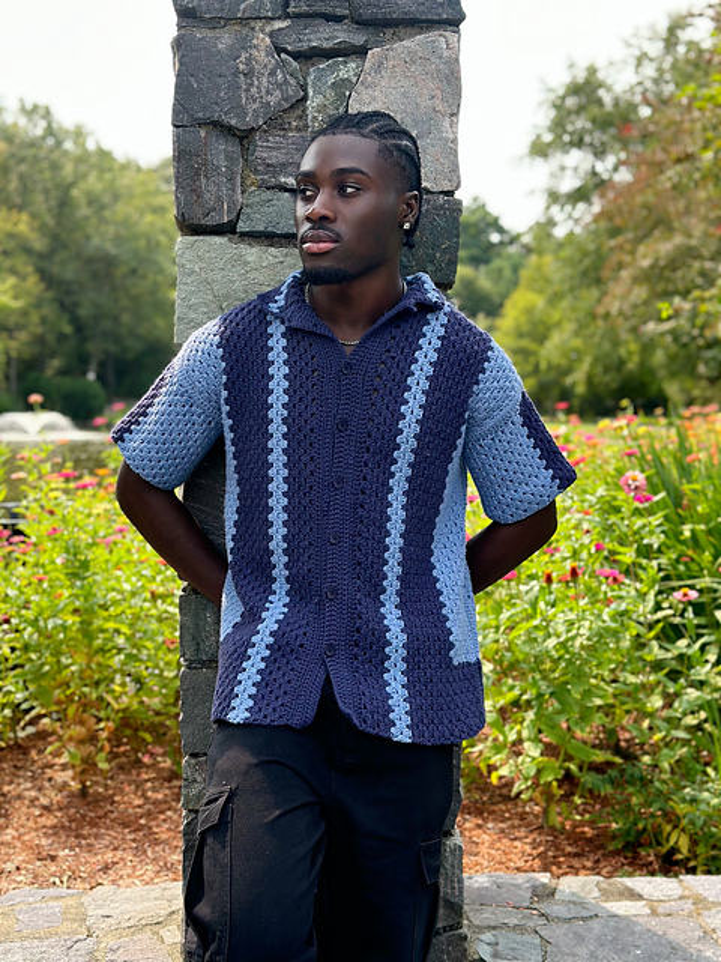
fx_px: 1333
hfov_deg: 30.3
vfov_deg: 39.7
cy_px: 481
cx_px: 360
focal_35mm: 48
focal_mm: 6.86
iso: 80
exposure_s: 1/872
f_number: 1.78
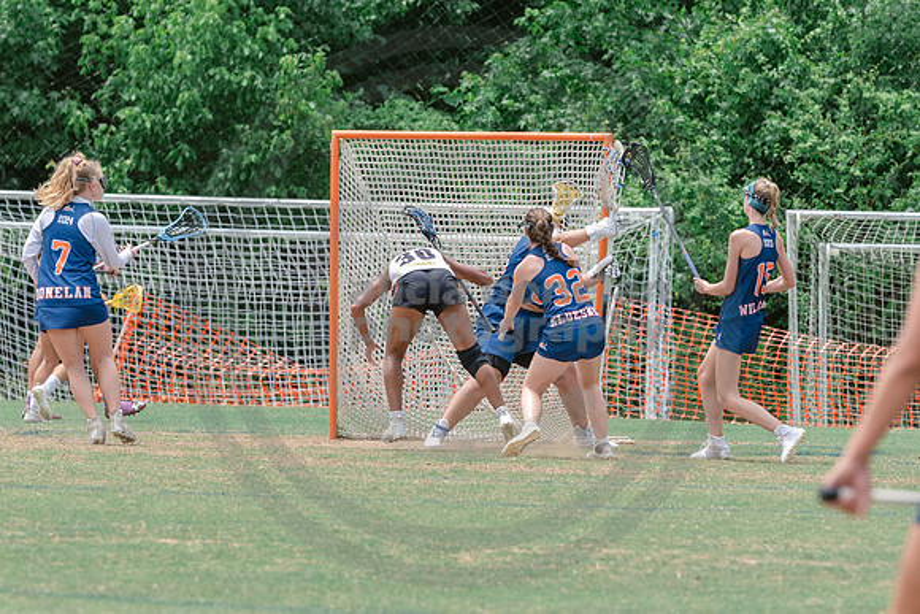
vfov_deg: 3.6
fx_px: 9785
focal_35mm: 383
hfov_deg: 5.4
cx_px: 502
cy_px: 367
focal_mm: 200
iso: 400
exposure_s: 1/1600
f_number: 5
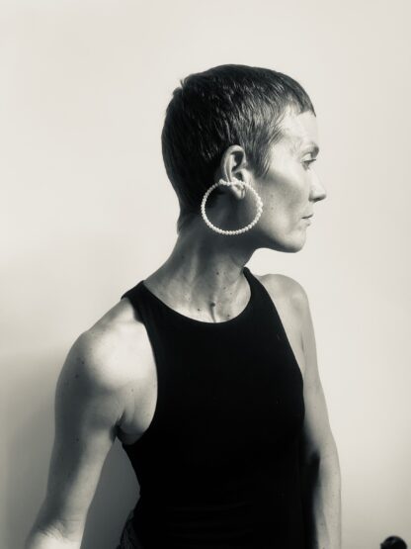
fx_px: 475
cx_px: 206
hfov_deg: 46.8
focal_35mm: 30
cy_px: 274
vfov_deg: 60.0
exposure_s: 1/121
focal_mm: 2.71
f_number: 2.2
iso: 64
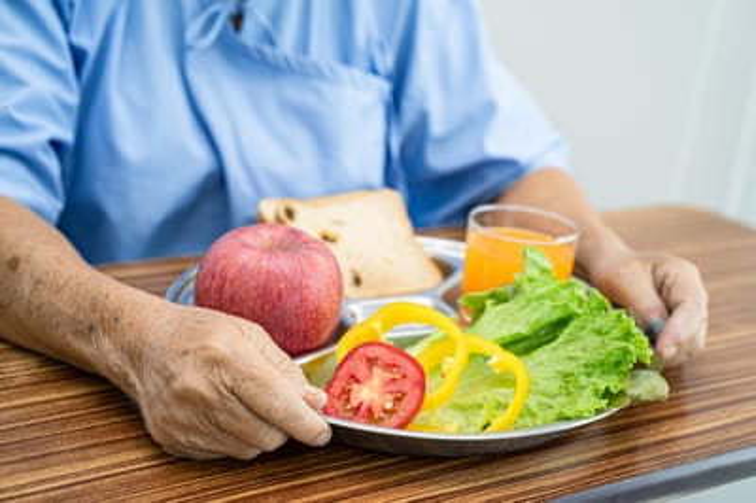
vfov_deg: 26.9
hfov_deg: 39.6
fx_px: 1049
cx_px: 378
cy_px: 252
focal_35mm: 50
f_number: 3.2
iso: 320
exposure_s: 1/60
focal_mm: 50
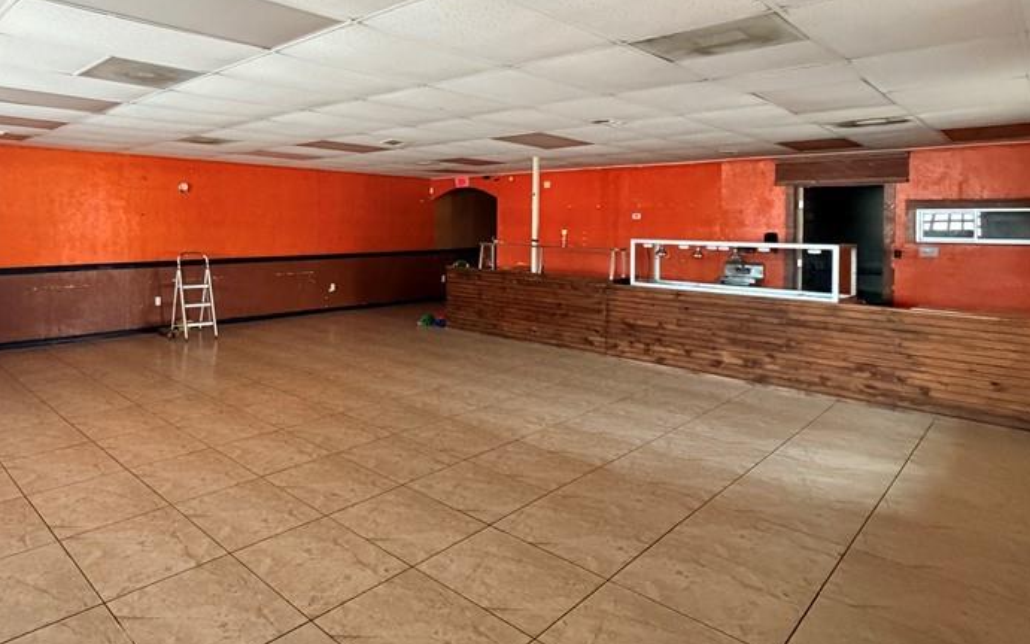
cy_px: 224
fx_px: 618
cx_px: 297
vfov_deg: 54.1
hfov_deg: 75.6
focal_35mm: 22
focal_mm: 2.22
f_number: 2.2
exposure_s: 1/60
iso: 640
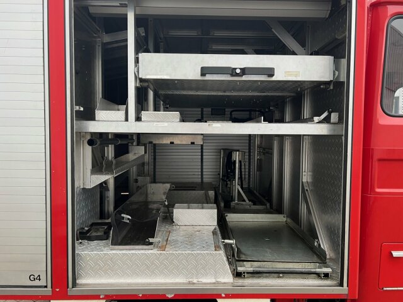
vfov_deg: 53.1
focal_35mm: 26
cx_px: 202
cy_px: 151
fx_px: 303
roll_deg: +2.2
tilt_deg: -2.4
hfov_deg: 67.3
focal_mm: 5.7
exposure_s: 1/88
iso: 125
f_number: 1.5
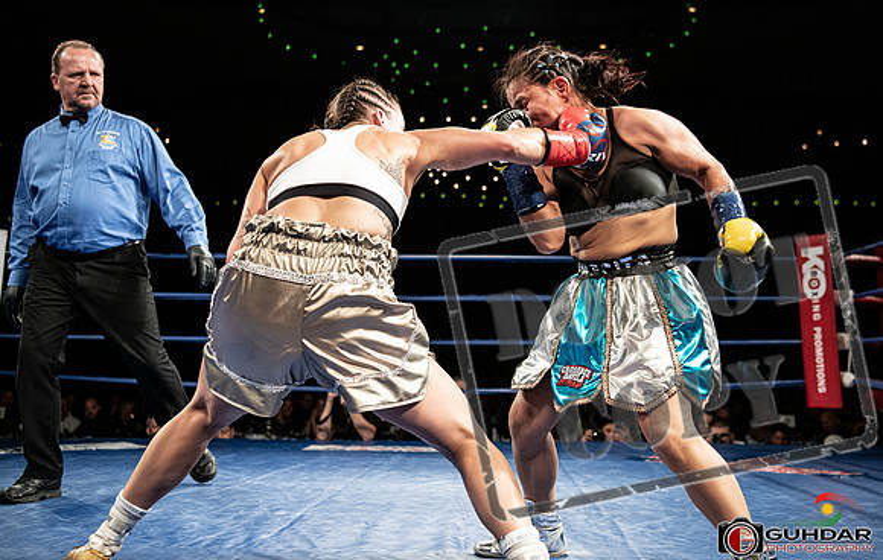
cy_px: 234
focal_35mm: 39
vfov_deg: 33.0
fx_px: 943
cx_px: 490
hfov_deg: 50.1
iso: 1600
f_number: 2.8
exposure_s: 1/1250
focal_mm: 34
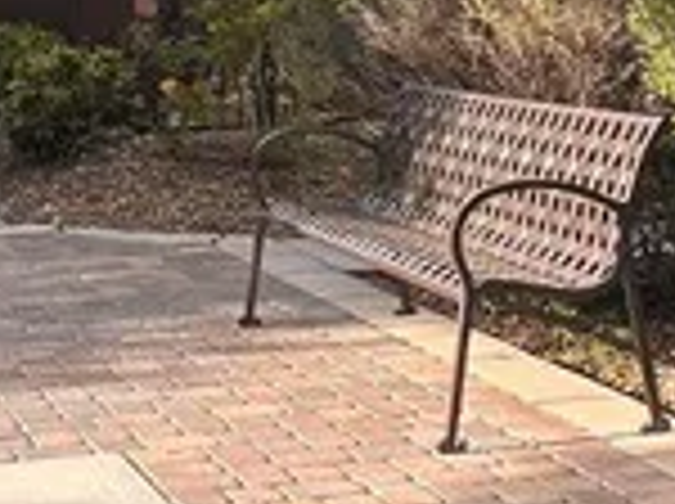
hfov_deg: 21.8
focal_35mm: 89
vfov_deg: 16.4
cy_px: 90
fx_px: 1733
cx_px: 158
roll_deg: +1.6
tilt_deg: -5.7
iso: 32
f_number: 1.8
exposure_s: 1/1074
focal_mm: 1.57
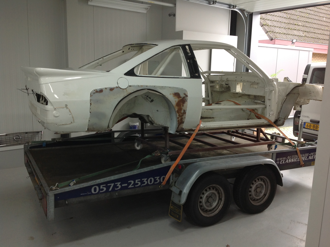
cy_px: 124
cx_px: 165
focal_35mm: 35
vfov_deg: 40.6
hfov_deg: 52.7
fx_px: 333
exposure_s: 1/20
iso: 64
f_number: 2.4
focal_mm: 4.28
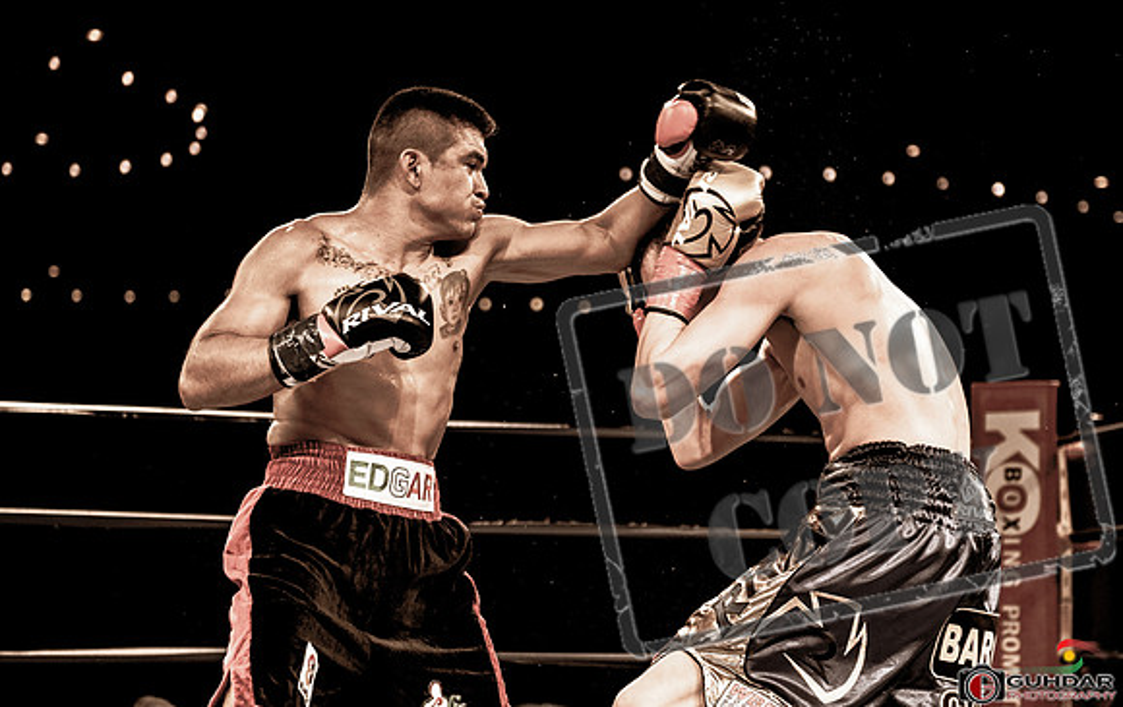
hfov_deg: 25.0
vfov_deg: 15.9
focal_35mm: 83
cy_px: 301
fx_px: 2533
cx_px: 532
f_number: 2.8
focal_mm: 70
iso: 2000
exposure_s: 1/1000
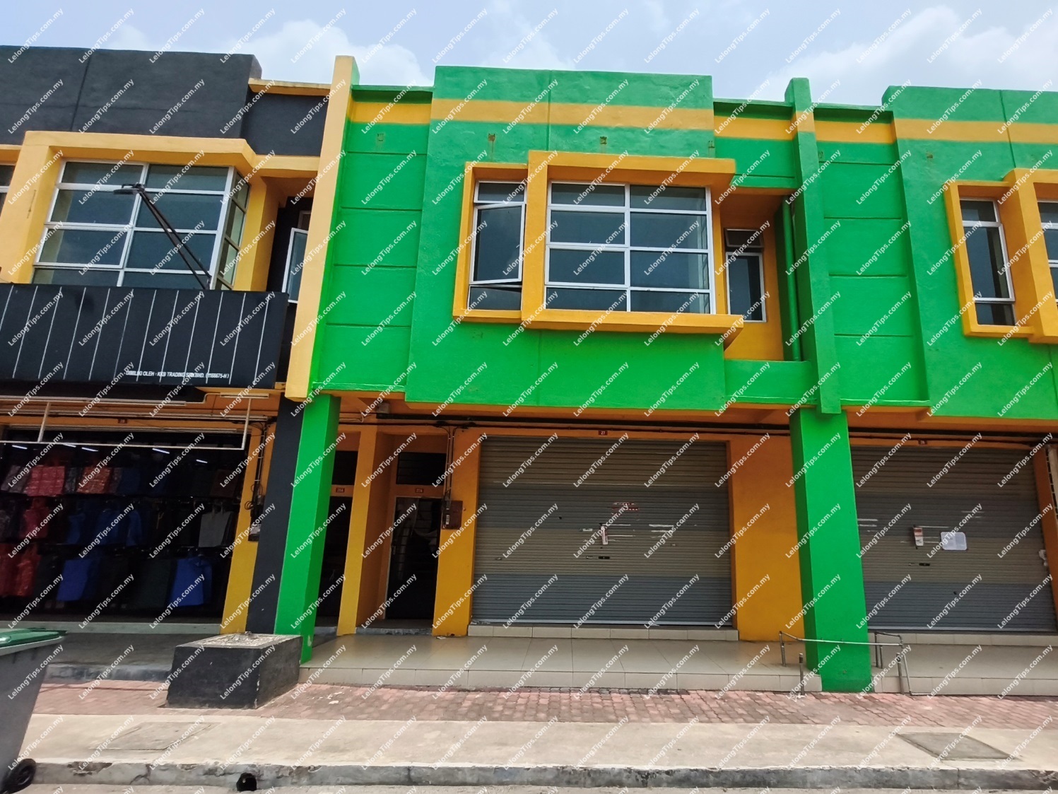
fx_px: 458
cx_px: 529
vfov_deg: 81.8
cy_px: 397
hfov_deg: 98.2
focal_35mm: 15
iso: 50
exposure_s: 1/4237
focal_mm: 1.67
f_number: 2.2
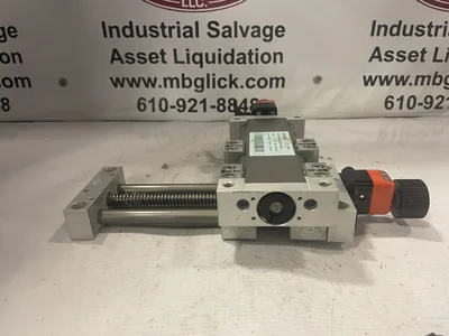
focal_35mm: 26
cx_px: 224
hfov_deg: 67.3
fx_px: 337
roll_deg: -1.2
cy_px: 168
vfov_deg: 53.1
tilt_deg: -25.9
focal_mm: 4.2
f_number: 1.6
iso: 250
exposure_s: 1/60
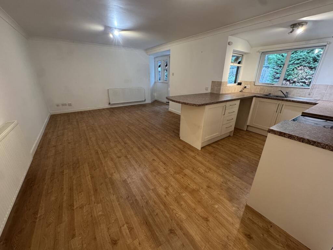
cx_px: 166
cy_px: 125
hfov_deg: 102.1
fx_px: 135
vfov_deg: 85.7
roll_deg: -0.4
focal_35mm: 14
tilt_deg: -20.8
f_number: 2.2
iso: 320
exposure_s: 1/50
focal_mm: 2.22
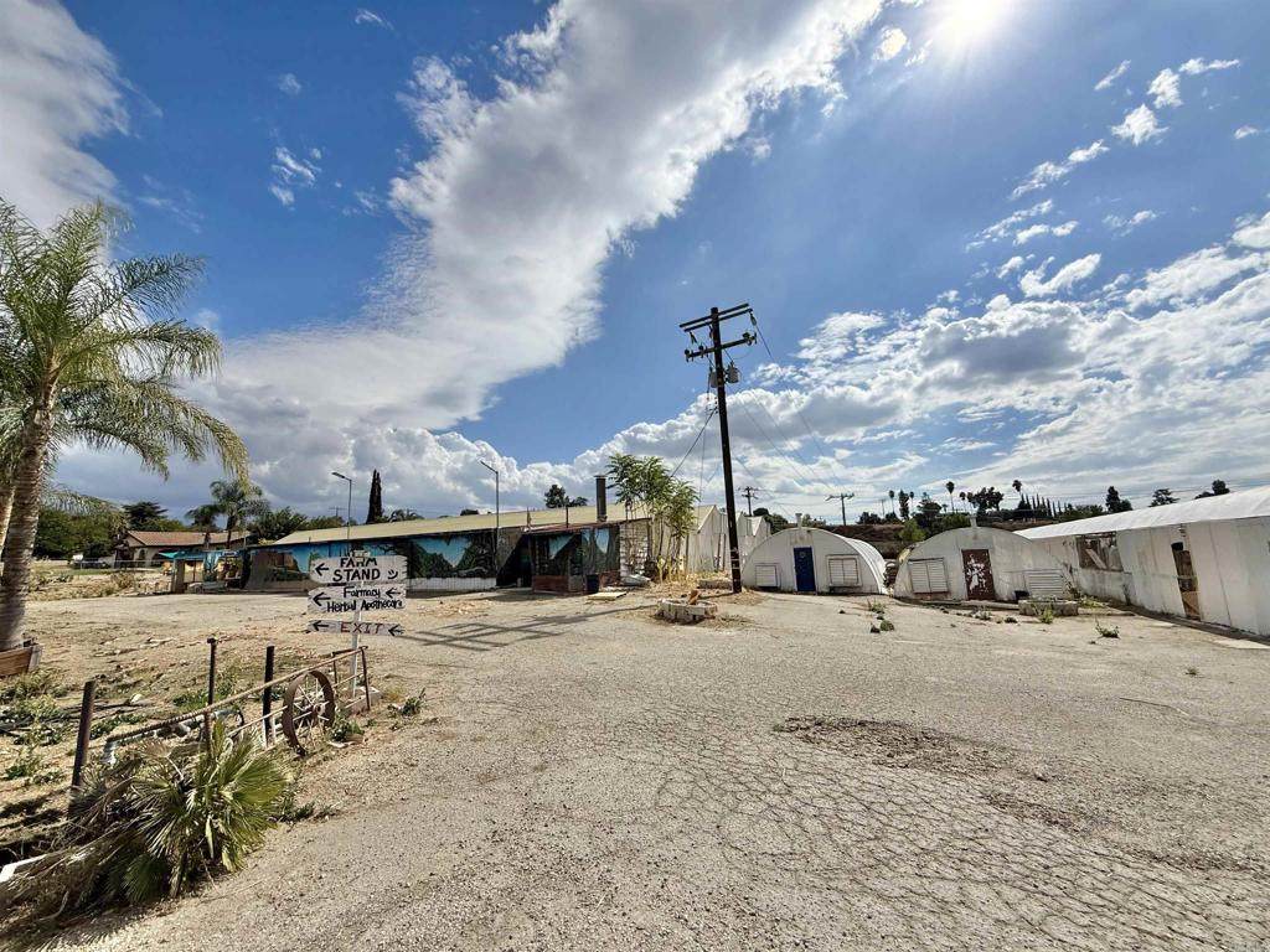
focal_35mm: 14
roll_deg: +2.6
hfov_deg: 102.1
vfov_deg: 85.7
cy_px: 476
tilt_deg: +9.5
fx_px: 514
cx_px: 635
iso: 40
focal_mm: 2.22
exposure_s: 1/6173
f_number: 2.2
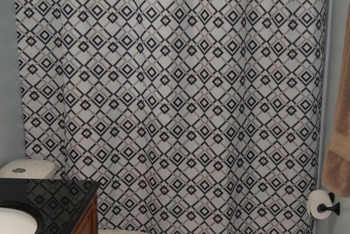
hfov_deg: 32.5
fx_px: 594
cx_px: 237
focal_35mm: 61
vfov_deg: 22.3
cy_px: 149
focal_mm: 24
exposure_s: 1/60
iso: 400
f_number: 5.6
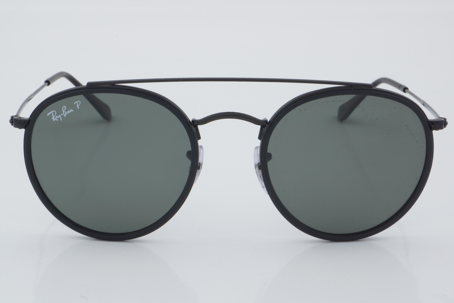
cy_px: 152
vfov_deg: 16.6
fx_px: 1040
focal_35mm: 82
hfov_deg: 24.6
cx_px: 227
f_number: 32
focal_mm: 55
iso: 100
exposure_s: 1/4
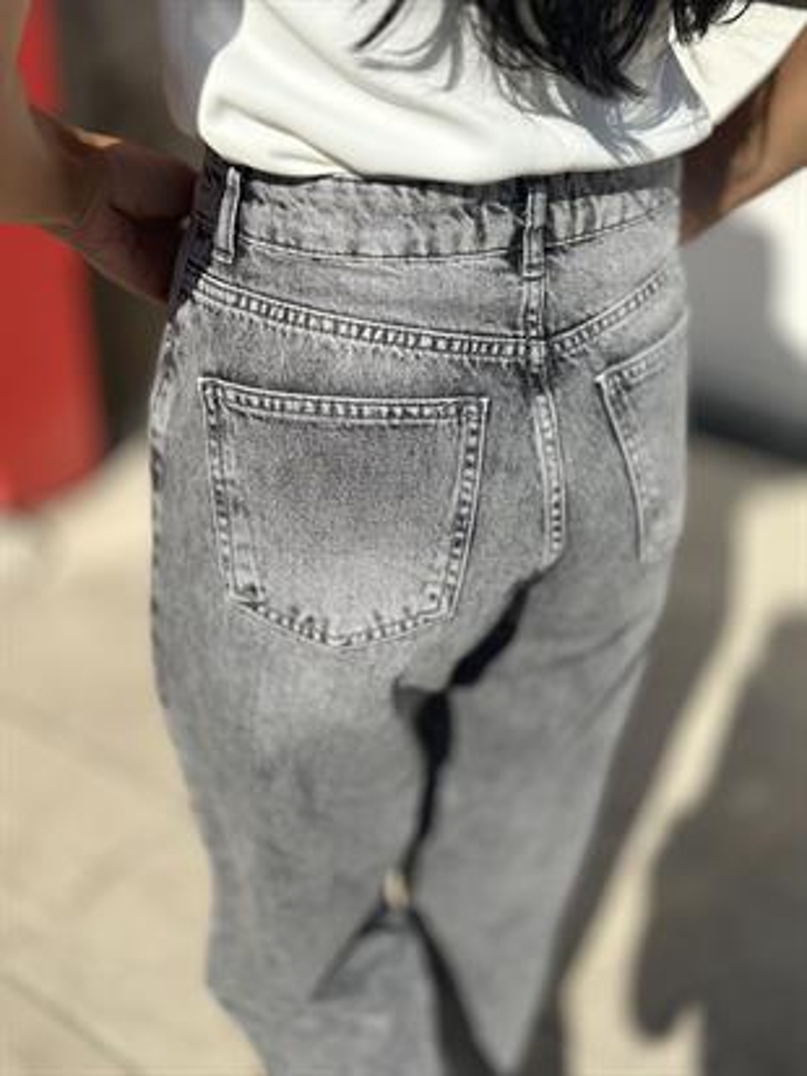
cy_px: 538
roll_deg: -1.8
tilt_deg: -32.4
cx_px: 404
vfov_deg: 39.6
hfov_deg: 30.3
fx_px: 1491
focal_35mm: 48
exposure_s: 1/8929
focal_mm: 6.86
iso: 100
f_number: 1.78
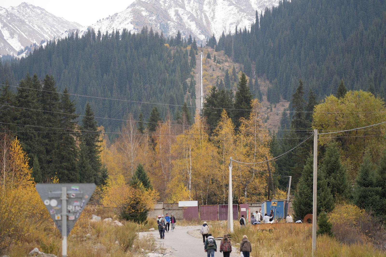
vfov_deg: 13.0
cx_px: 193
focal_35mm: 105
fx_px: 1126
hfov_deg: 19.5
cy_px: 128
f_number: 4
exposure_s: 1/160
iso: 100
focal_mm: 105
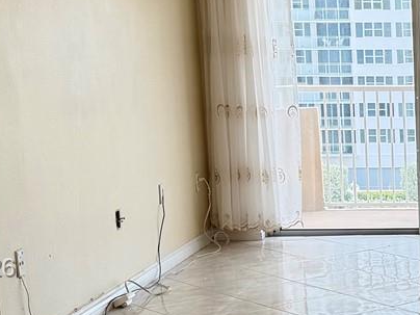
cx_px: 523
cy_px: 269
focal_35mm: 95
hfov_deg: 19.3
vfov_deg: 15.4
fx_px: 1153
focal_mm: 6.76
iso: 80
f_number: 1.78
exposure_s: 1/440
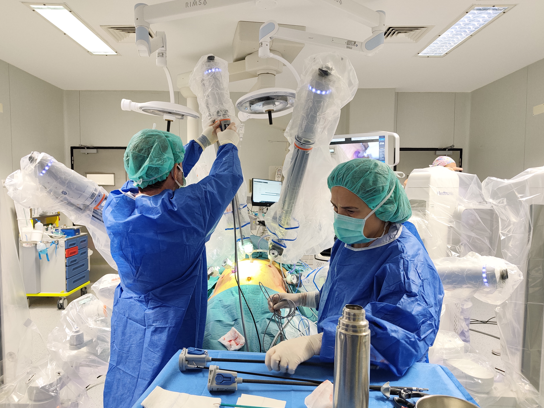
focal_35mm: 25
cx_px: 261
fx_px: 393
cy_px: 218
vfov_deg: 54.8
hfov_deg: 69.4
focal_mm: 6.07
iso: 320
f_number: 1.7
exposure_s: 1/35.9
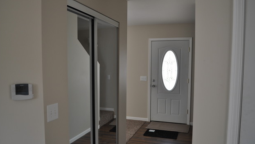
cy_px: 75
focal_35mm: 29
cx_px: 125
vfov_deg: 40.2
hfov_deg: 66.0
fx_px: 196
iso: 200
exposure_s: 1/60
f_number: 4
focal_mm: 18
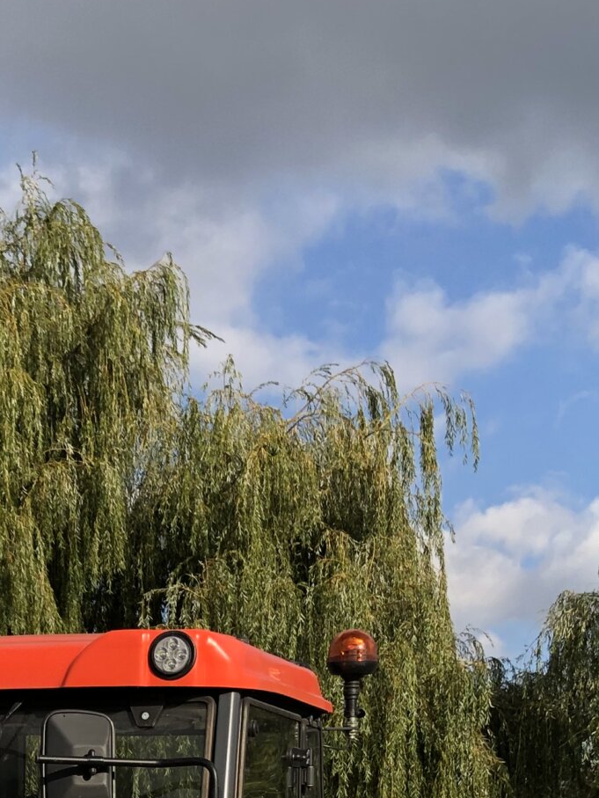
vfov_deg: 22.0
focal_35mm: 79
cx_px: -70
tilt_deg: -3.0
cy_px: 1058
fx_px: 1821
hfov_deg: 18.0
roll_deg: -0.6
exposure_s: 1/1263
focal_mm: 3.99
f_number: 1.8
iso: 20
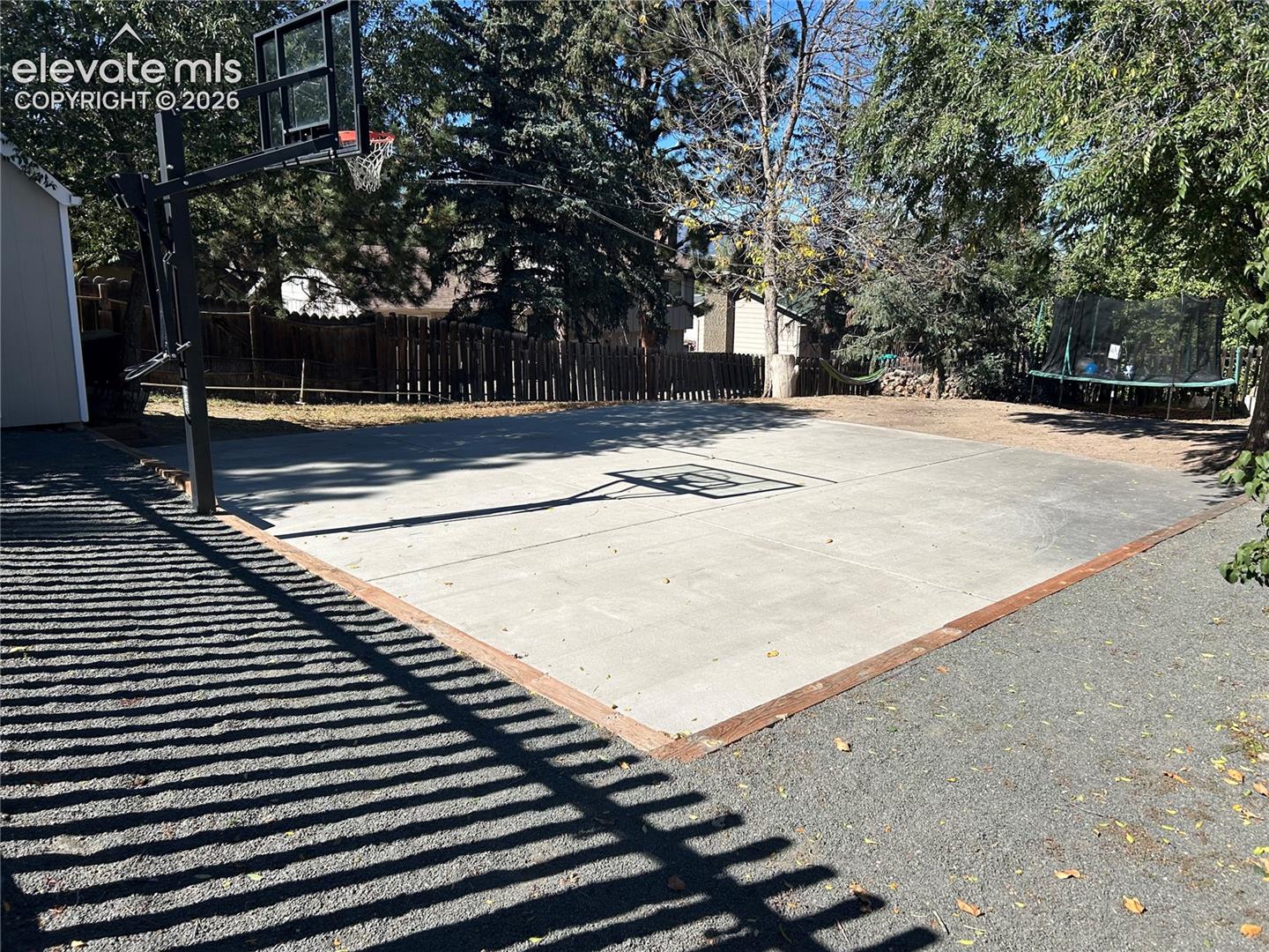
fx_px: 953
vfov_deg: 53.1
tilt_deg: -12.4
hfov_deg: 67.3
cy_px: 476
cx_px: 634
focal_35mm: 26
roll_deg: +0.0
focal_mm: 5.7
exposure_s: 1/3831
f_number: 1.5
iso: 50
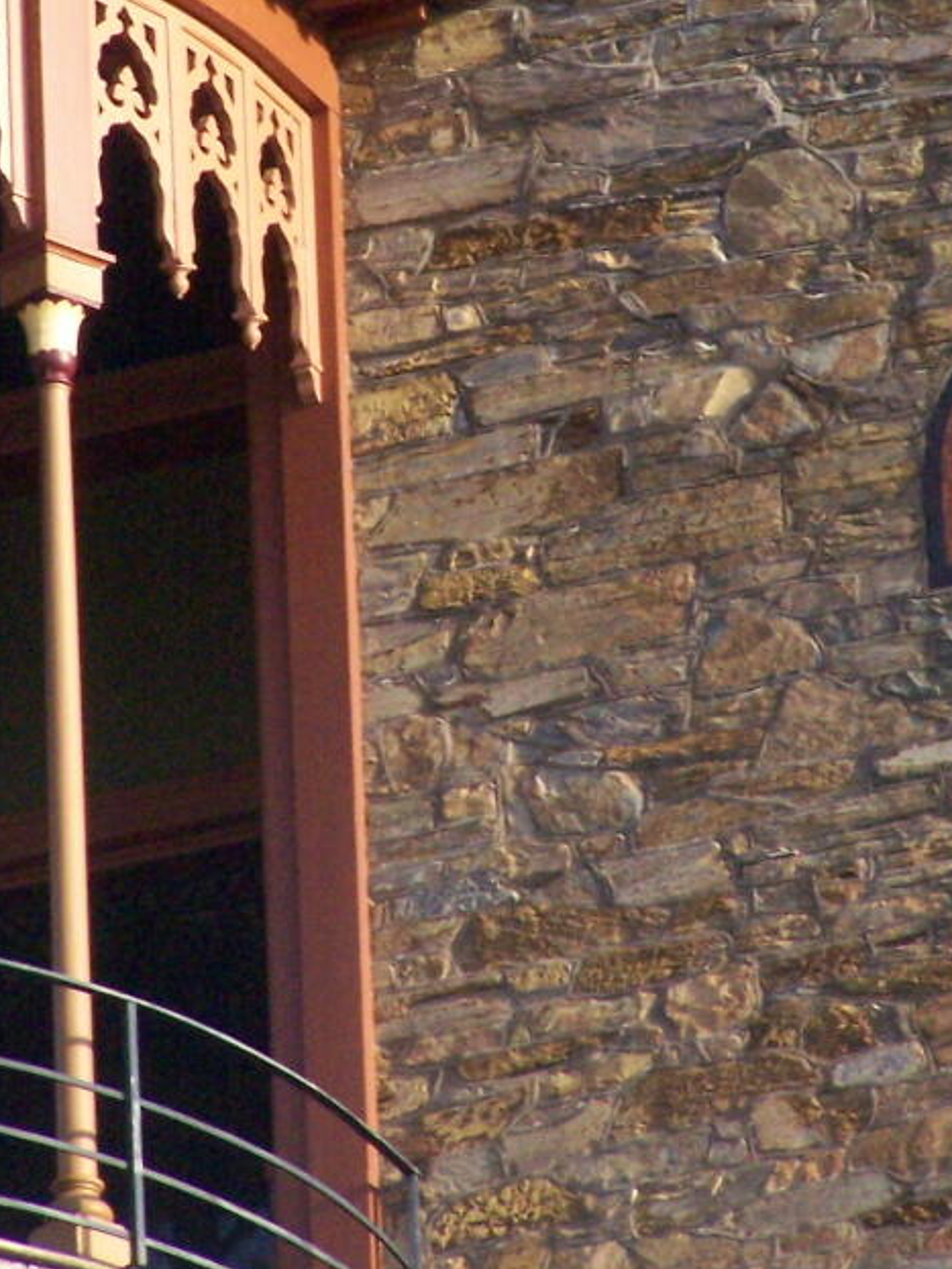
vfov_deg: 3.1
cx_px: 548
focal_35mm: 631
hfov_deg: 2.4
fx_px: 23146
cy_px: 380
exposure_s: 1/800
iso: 400
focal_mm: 47.7
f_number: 5
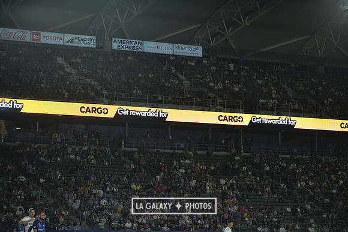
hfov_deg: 15.2
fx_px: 1305
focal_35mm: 135
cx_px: 174
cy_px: 116
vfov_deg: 10.2
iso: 1600
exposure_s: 1/2000
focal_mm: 135
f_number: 2.8
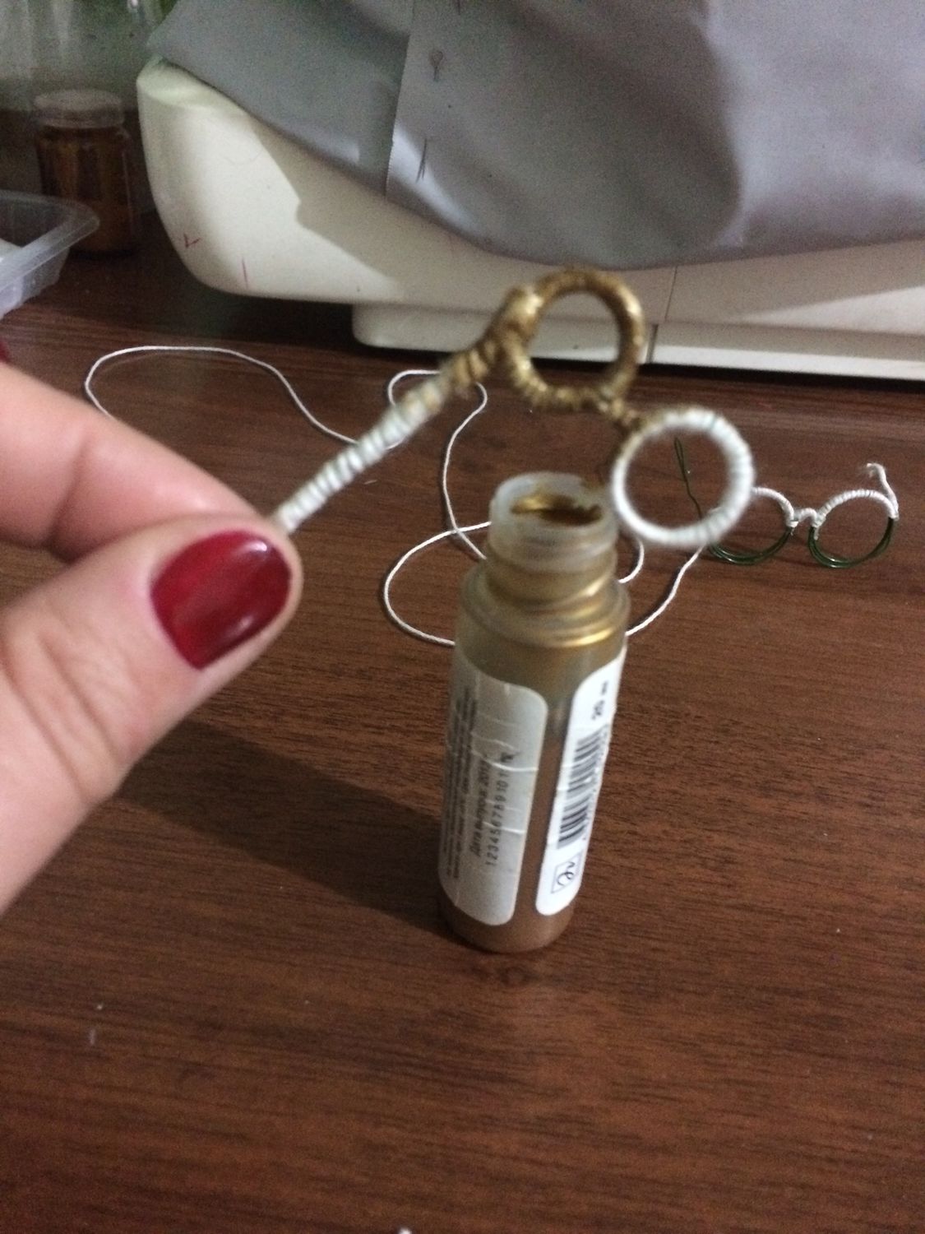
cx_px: 462
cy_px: 617
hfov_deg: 48.2
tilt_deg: -35.2
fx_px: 1033
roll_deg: -2.8
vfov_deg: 61.7
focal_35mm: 29
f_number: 2.2
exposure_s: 1/15
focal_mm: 4.15
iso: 500
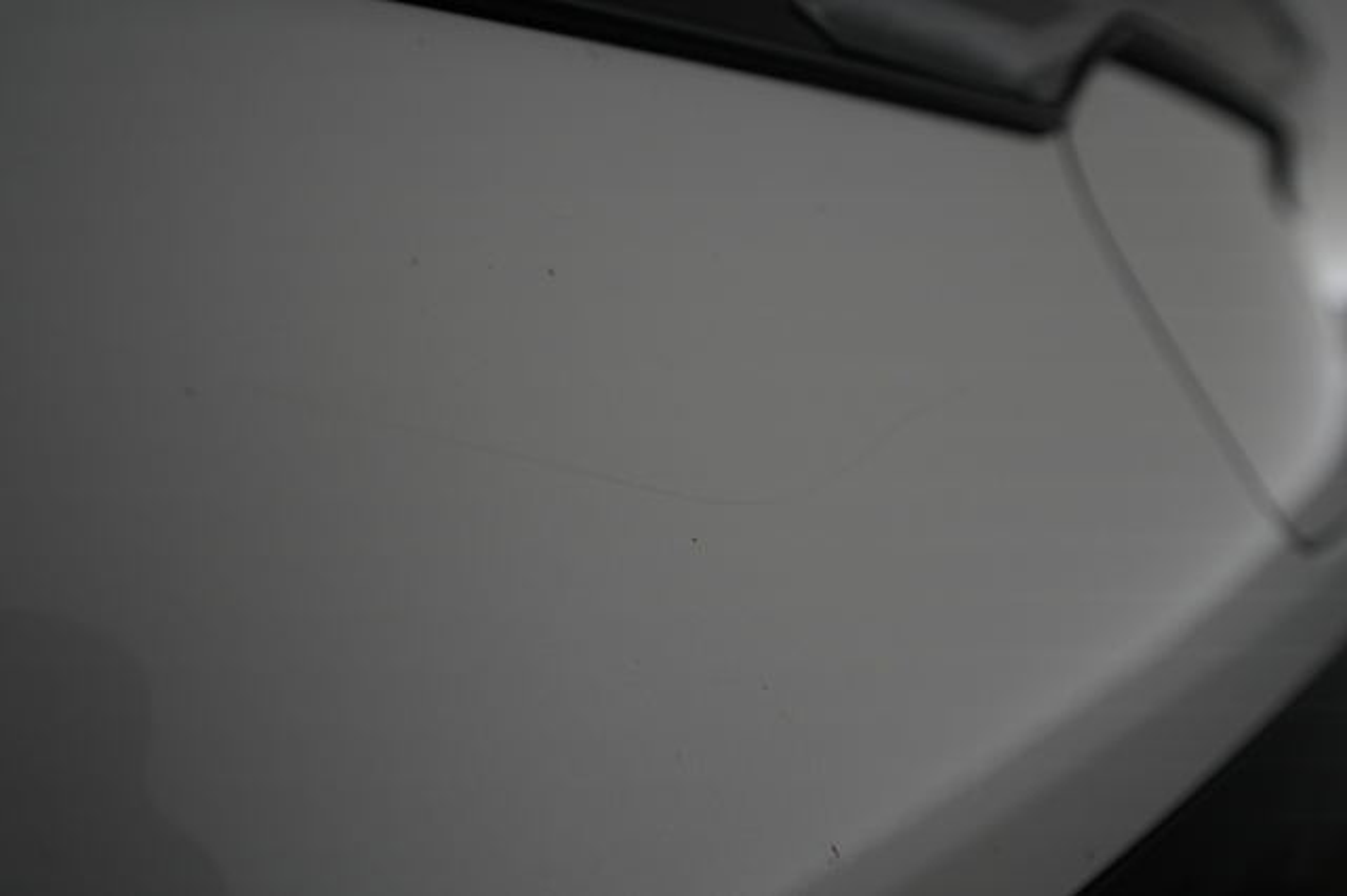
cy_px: 448
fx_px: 1047
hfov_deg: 65.5
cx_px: 674
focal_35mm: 28
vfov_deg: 46.4
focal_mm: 28
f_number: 5
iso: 800
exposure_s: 1/200
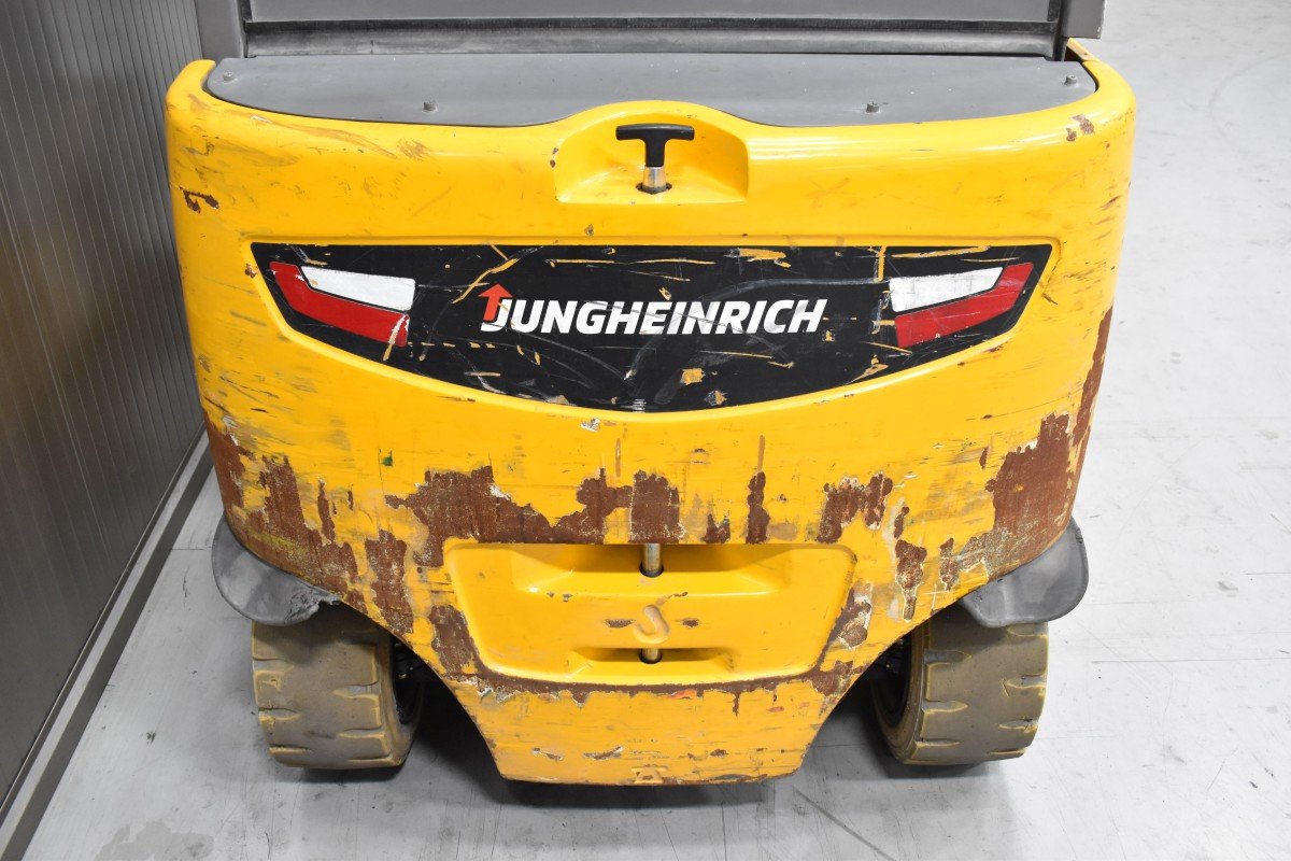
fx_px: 1183
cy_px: 430
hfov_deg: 57.2
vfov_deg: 40.0
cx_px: 646
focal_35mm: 33
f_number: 5
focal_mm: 22
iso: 1600
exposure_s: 1/30
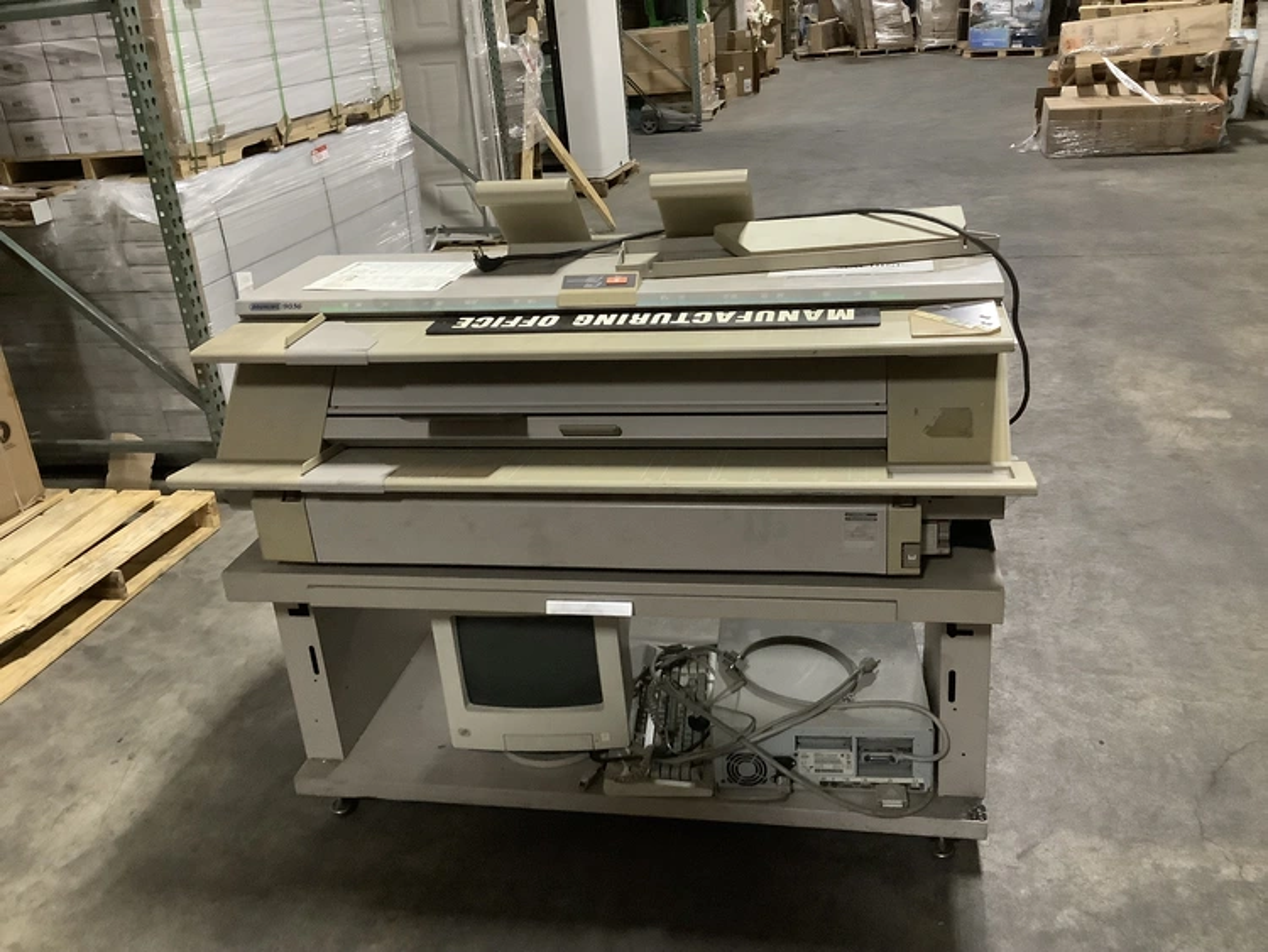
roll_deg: +4.2
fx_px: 1136
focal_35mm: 31
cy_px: 476
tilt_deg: -24.2
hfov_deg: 58.3
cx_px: 634
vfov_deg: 45.5
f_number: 2.4
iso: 500
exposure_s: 1/30
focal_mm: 3.3
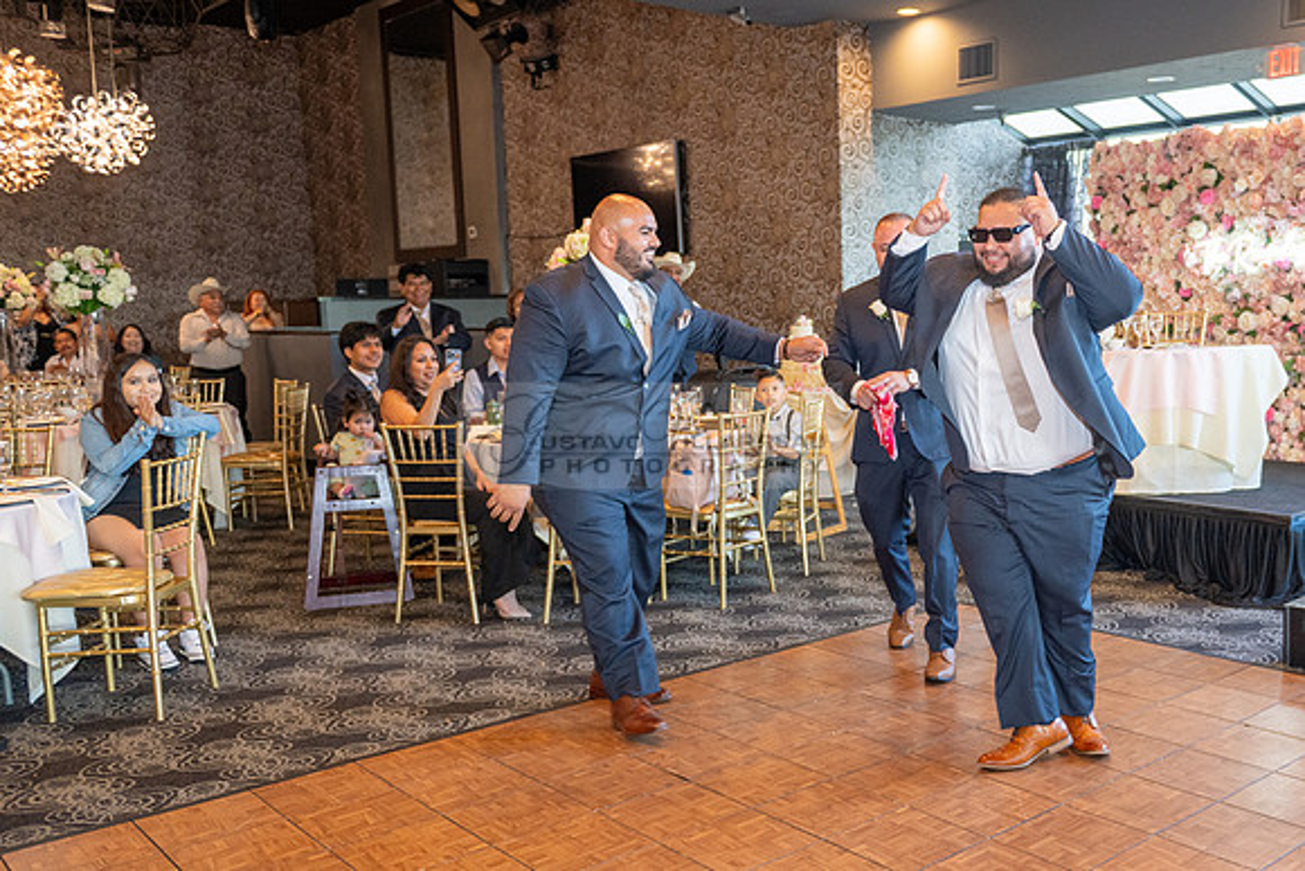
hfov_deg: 53.0
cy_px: 461
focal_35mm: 35
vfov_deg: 38.0
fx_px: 1263
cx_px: 921
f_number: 2.8
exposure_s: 1/200
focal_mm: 24
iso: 800
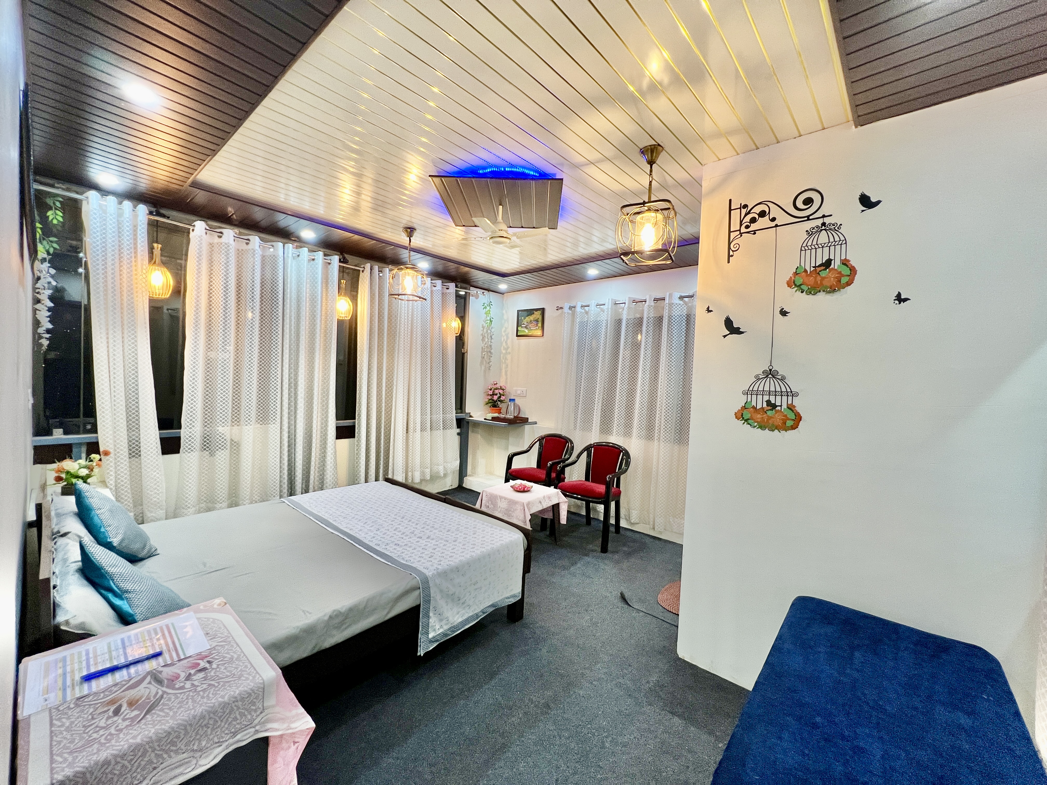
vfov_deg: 89.9
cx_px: 524
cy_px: 392
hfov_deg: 106.2
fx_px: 393
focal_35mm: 13
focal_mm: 1.57
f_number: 1.8
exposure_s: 1/100
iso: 250
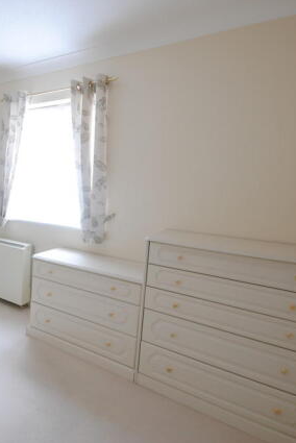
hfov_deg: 47.9
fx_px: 283
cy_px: 217
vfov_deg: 76.1
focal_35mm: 23
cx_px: 16
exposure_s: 8
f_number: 13
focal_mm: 10
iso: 100
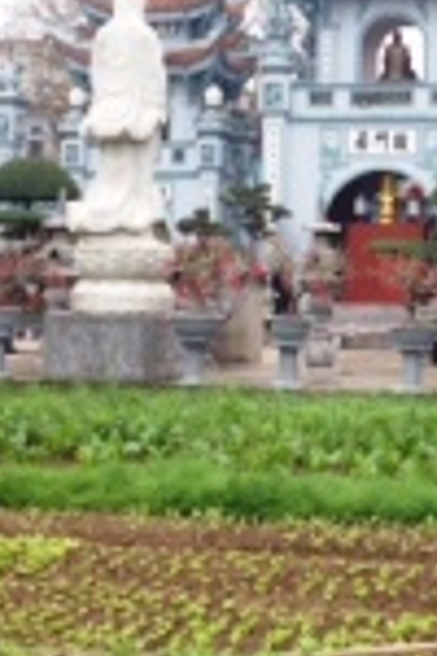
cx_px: 363
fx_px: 1985
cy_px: 109
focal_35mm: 109
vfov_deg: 18.5
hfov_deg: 12.5
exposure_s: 1/310
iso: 50
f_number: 2.4
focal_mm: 4.28
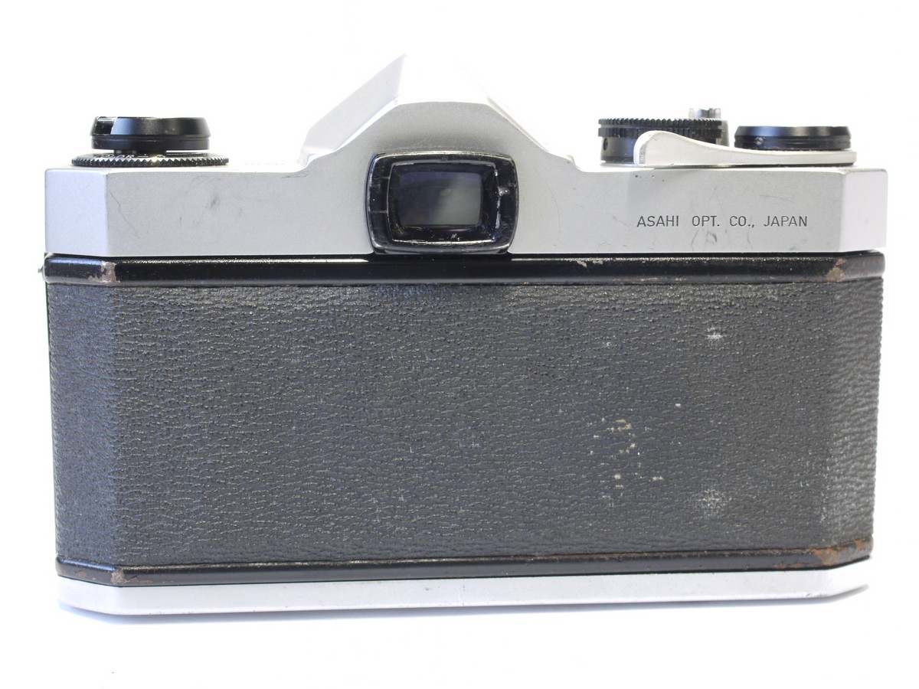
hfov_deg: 32.2
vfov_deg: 24.4
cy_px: 344
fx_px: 1593
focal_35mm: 60
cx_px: 460
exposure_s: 1/5
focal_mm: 30
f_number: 9
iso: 400
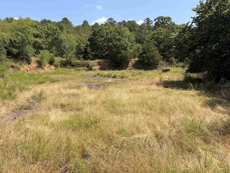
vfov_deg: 45.4
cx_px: 110
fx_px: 206
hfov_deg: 58.3
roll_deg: -0.2
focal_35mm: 31
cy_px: 77
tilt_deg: +0.4
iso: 80
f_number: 1.78
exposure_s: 1/3584
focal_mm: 6.76
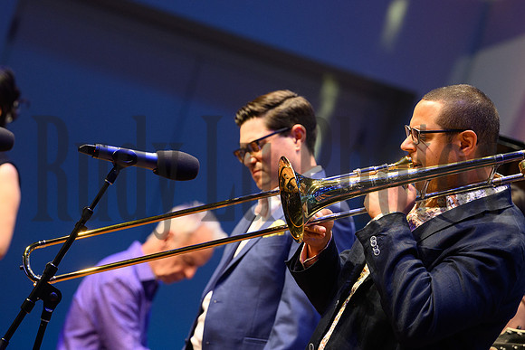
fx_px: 2946
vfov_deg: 6.8
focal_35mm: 202
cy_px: 175
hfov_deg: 10.2
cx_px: 262
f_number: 3.5
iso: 1600
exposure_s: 1/400
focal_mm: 135
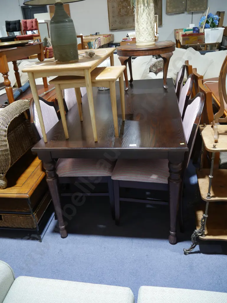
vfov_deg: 63.4
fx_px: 245
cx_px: 114
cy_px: 152
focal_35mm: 28
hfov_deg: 49.8
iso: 640
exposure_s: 1/60
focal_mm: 14
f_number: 3.5
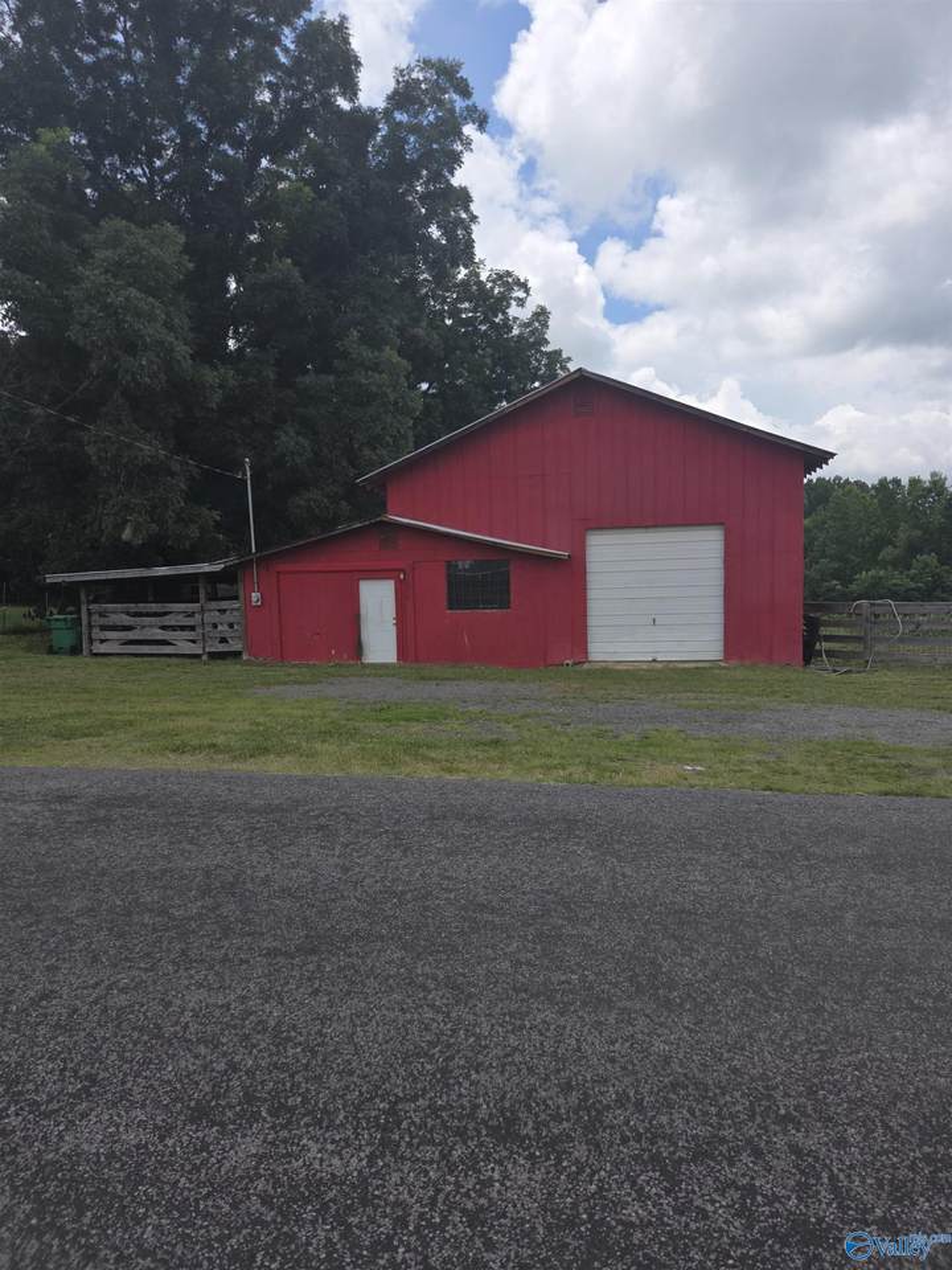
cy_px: 635
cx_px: 476
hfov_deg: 58.9
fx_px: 843
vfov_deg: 73.9
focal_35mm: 23
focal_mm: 5.4
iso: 25
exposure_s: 1/1904
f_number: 1.8
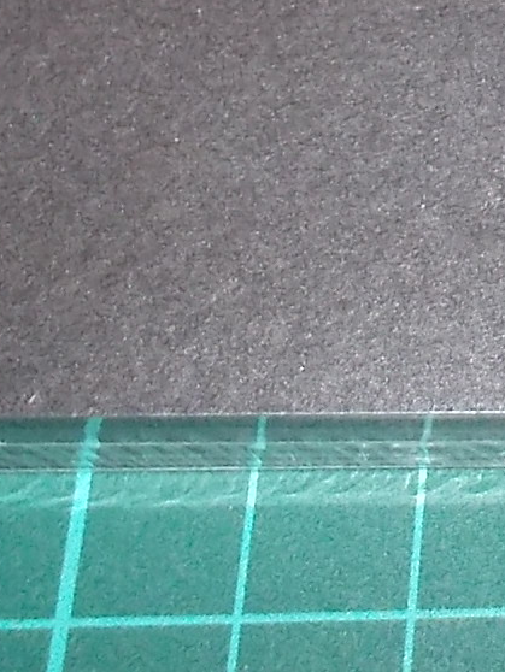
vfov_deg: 15.8
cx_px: 869
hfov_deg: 11.7
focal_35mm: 118
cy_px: -200
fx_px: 2294
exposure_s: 1/30
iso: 200
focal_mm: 4.1
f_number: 3.3
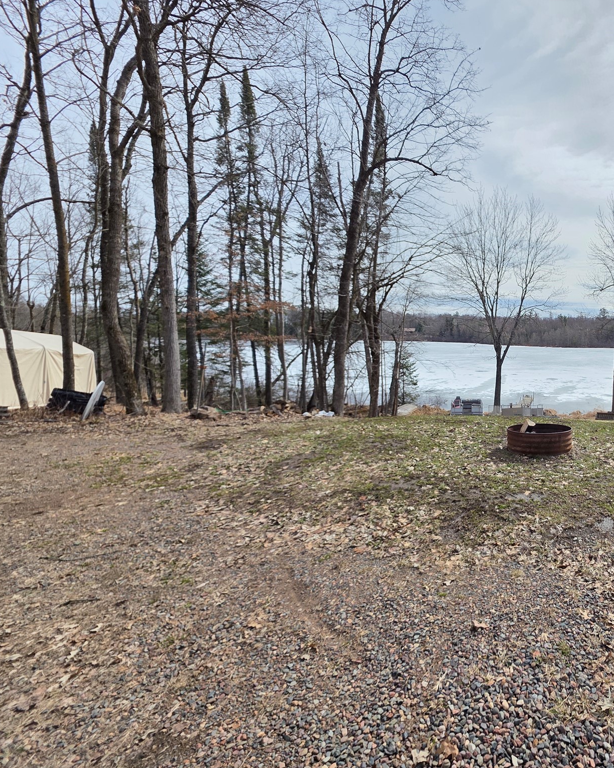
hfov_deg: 69.3
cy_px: 384
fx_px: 386
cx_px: 493
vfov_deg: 89.6
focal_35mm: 17
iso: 40
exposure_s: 1/1746
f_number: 1.9
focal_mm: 2.2
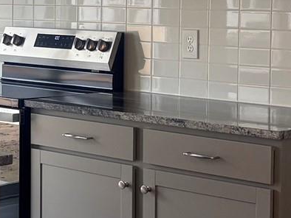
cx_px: -75
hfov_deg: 14.1
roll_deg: +0.2
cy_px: 45
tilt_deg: -2.7
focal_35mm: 135
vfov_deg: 11.0
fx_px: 1136
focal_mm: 5.96
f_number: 1.6
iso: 80
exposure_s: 1/240
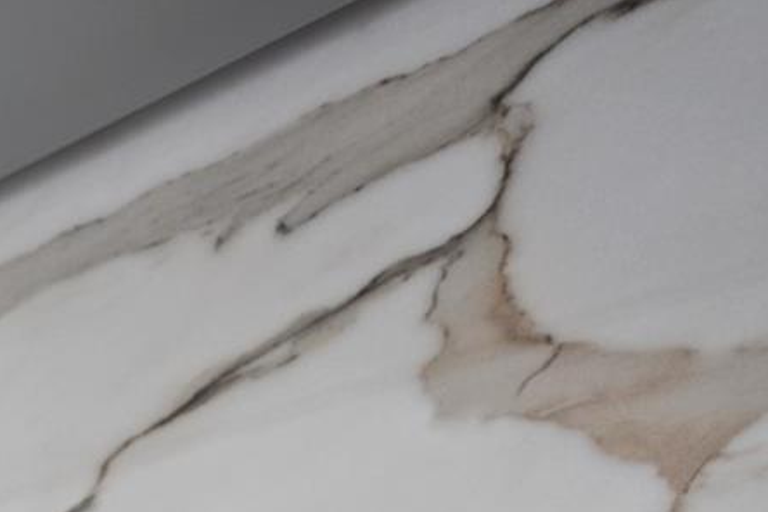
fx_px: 1152
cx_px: -86
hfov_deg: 32.3
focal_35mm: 54
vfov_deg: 19.5
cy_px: 890
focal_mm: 15
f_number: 2.8
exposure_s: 1/15
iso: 500
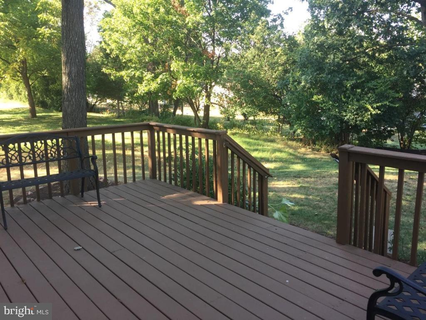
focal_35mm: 29
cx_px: 213
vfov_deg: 48.2
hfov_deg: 61.7
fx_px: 357
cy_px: 160
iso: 32
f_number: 2.2
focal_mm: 4.15
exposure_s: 1/120
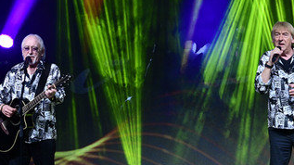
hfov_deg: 12.9
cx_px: 162
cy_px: 90
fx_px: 1301
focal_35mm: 167
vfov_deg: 7.3
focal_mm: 112
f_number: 4.5
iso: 4000
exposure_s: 1/250
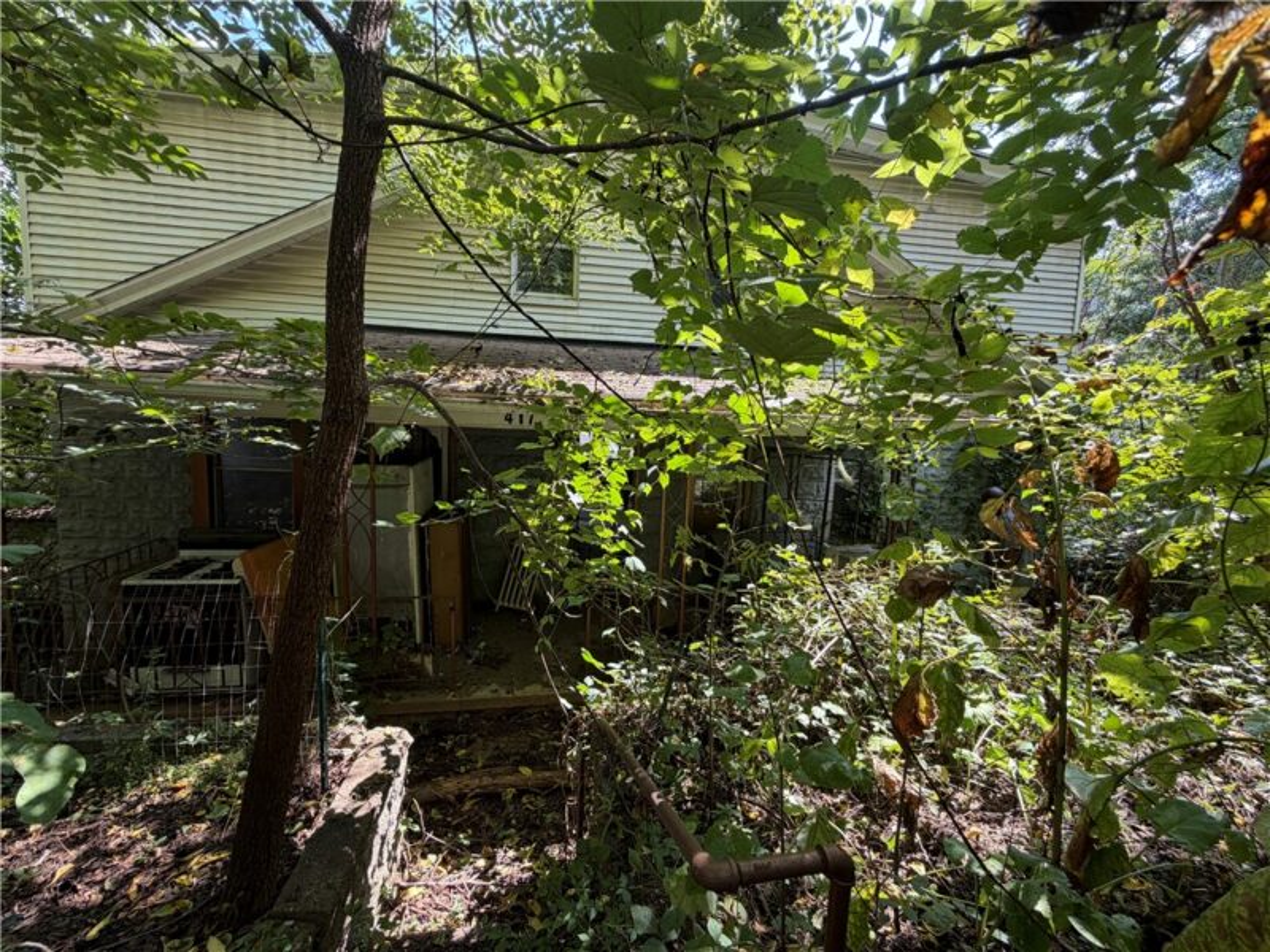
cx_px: 635
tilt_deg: -6.0
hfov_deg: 102.1
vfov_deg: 85.7
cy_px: 476
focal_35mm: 14
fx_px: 514
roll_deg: -1.3
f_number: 2.2
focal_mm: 2.22
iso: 40
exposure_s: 1/124
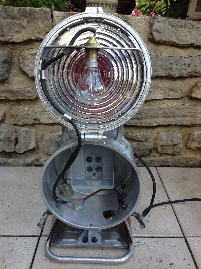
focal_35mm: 35
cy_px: 134
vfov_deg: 52.7
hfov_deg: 40.6
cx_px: 100
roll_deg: +1.0
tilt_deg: -21.9
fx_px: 272
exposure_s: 1/60
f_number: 2.4
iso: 64
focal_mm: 4.28
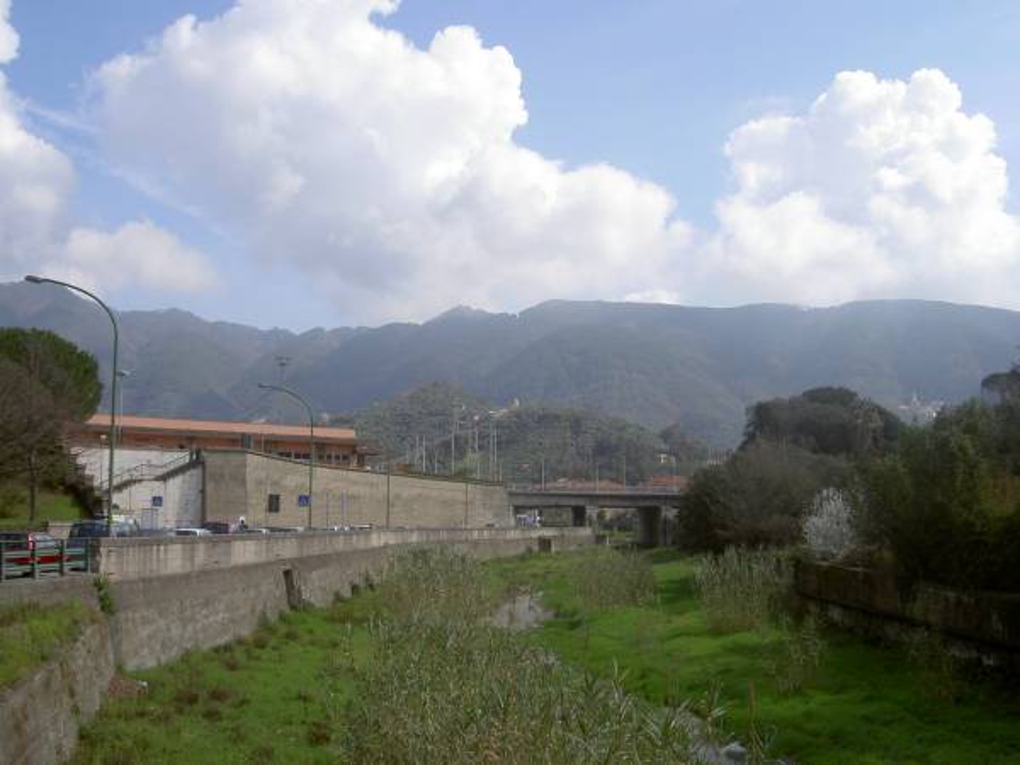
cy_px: 382
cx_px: 510
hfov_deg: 47.9
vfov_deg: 36.8
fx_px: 1149
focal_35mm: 39
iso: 100
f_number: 4.7
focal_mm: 8
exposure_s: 1/640
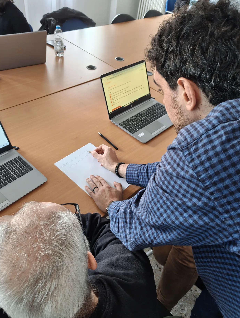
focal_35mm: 26
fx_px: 240
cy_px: 147
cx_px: 114
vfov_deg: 67.1
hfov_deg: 53.2
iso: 322
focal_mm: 5.56
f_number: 1.88
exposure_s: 1/33.3
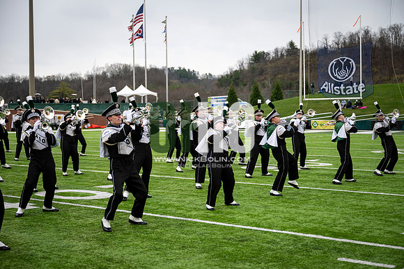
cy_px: 134
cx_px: 202
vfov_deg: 25.5
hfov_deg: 37.5
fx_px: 595
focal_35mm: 53
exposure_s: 1/500
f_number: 2.8
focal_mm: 53
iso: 100
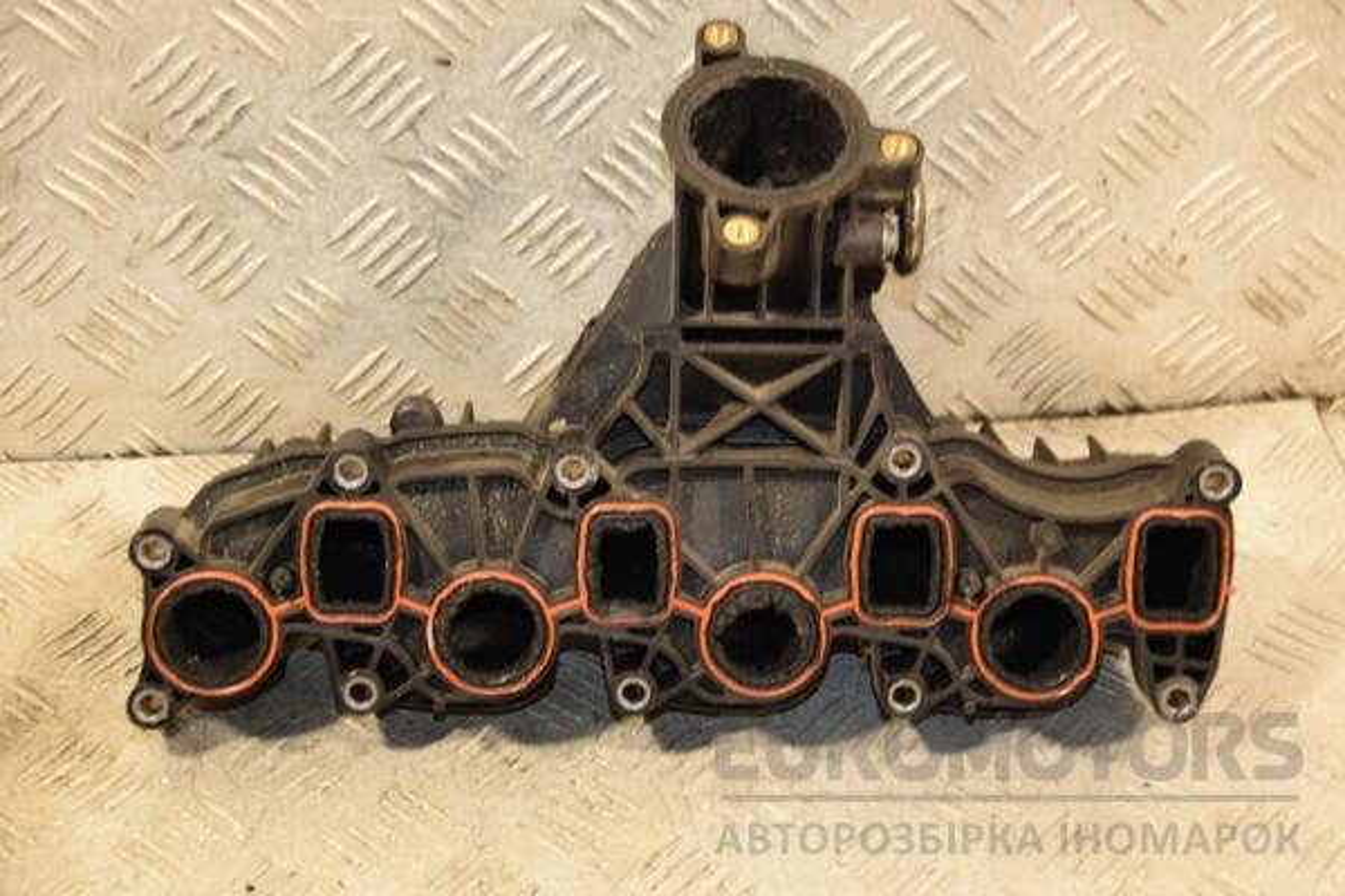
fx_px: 2802
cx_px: 672
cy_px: 448
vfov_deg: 18.2
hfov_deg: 27.0
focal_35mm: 75
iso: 800
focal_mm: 50
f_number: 5
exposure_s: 1/80
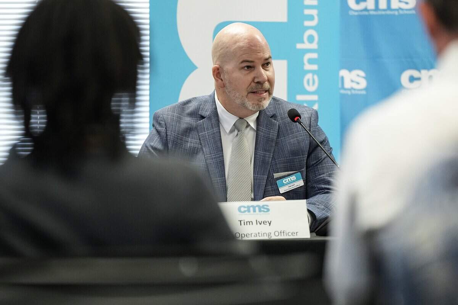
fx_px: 2544
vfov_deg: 6.9
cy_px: 152
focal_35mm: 200
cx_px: 229
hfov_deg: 10.3
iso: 4000
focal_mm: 200
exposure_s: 1/320
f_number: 2.8
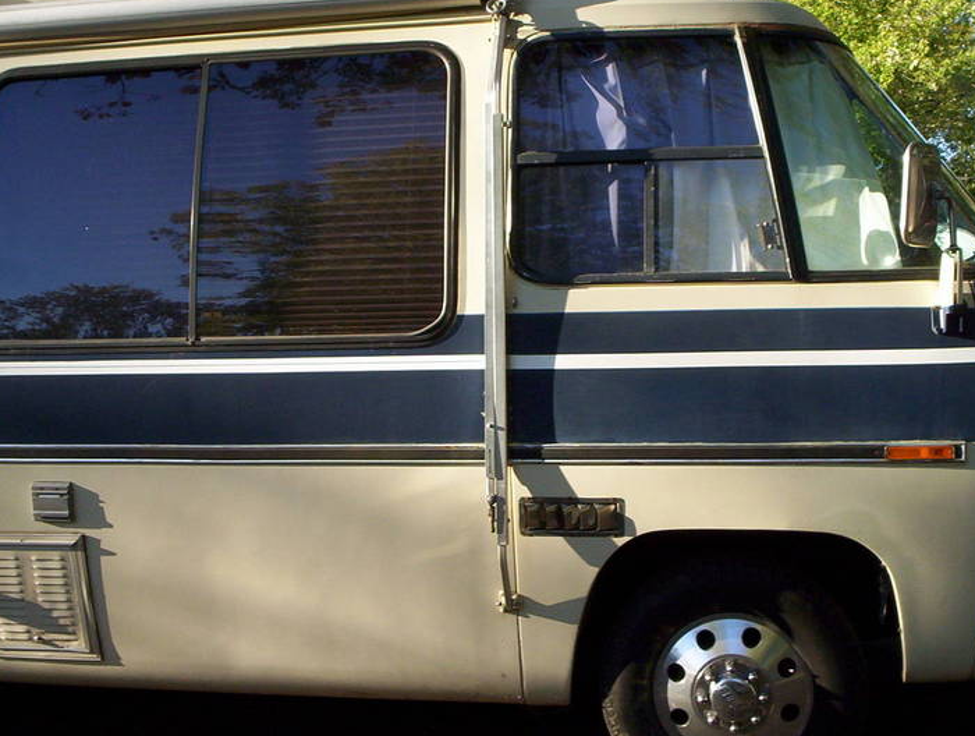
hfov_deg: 42.8
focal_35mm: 44
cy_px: 327
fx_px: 1242
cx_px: 531
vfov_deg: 33.0
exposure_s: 1/157
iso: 100
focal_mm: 4.99
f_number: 4.5
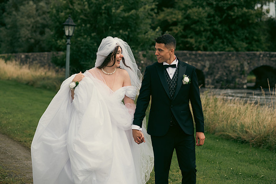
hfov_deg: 22.1
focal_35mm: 92
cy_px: 92
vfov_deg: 14.9
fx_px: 705
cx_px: 138
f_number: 3.5
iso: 250
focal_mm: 92
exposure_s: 1/200
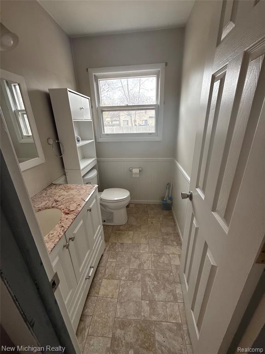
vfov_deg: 102.1
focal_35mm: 14
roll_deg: +1.6
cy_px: 177
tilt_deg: -20.3
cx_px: 132
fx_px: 143
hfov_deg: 85.7
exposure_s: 1/99
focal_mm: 2.22
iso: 200
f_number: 2.2
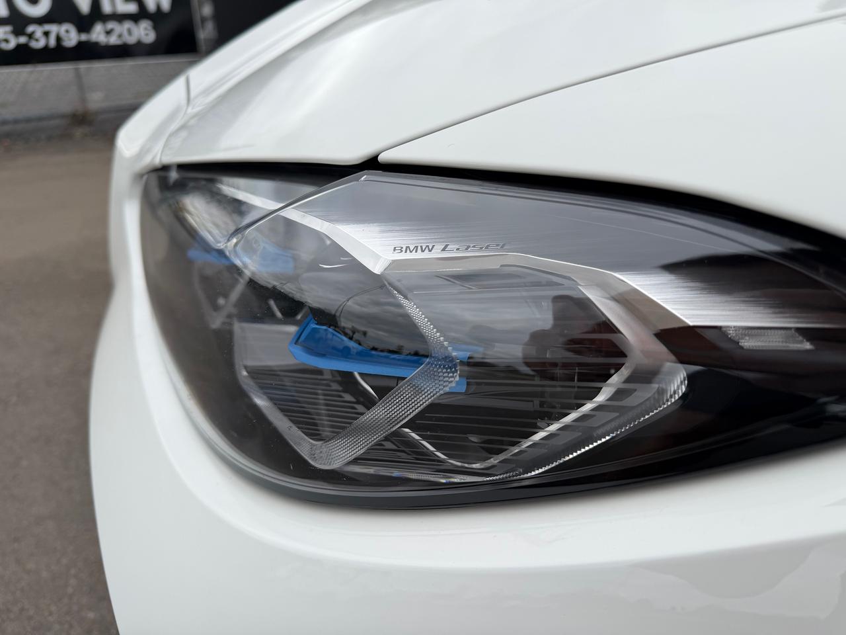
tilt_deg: -26.5
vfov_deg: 56.8
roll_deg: +1.5
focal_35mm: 24
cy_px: 318
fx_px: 587
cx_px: 423
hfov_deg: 71.6
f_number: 1.78
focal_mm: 6.76
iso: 80
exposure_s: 1/2000
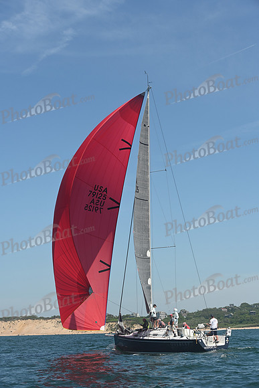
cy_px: 194
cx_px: 130
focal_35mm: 70
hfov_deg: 19.5
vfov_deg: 28.8
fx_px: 755
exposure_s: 1/1000
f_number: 7.1
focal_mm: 70
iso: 320
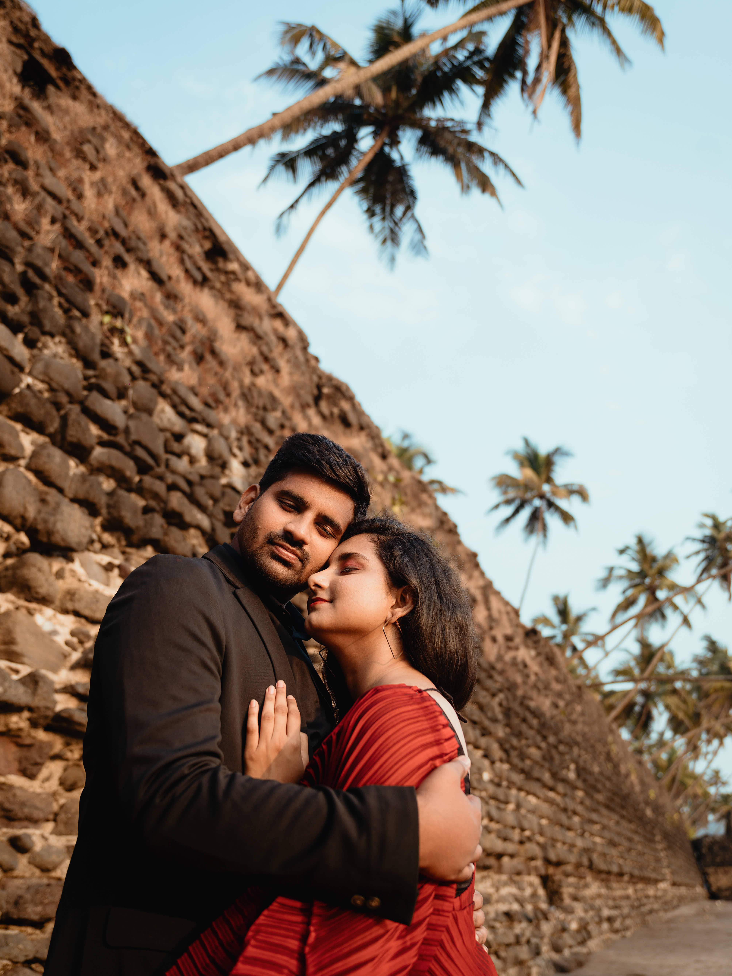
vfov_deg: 67.3
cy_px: 472
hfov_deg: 53.1
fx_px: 733
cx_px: 366
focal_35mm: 26
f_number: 2.8
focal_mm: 24
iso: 100
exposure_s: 1/250
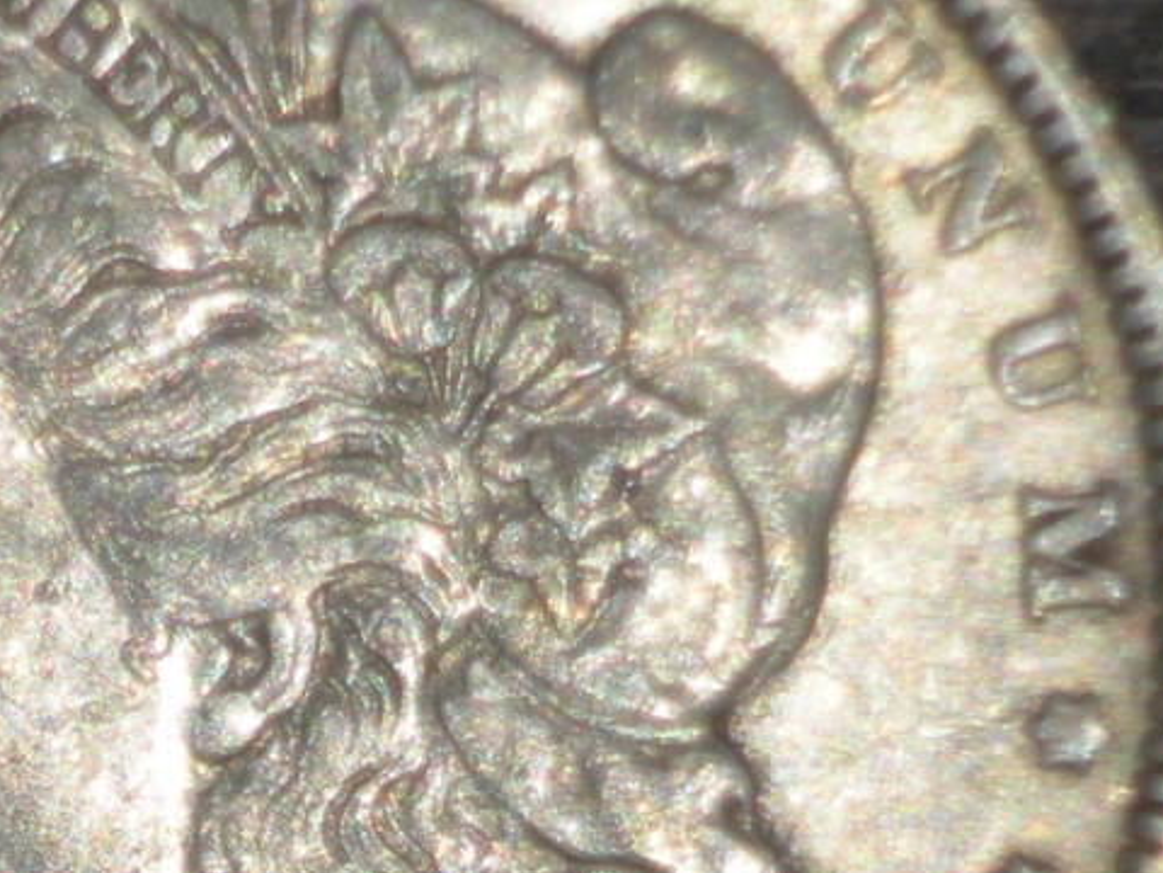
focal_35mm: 225
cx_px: 451
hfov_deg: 8.8
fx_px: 7559
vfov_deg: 6.6
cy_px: 330
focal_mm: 31.5
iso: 64
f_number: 5.6
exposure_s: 1/125
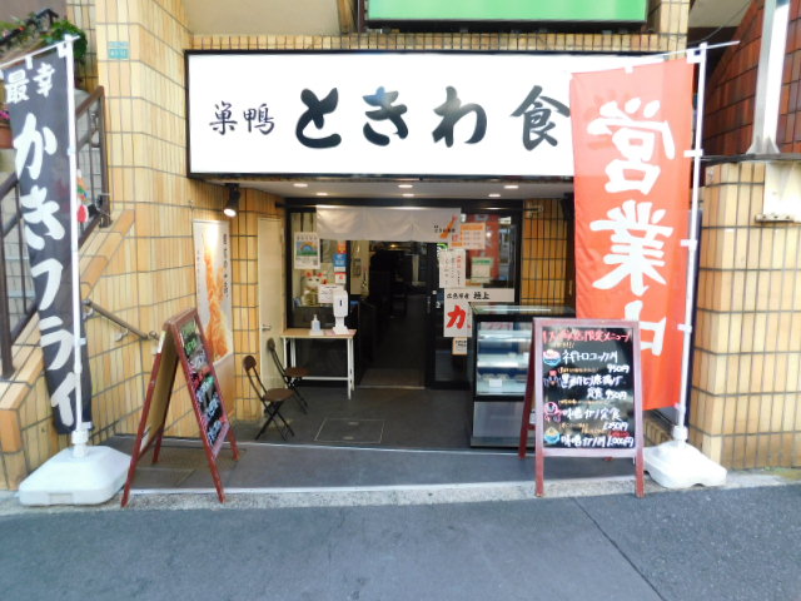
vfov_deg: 56.8
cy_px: 300
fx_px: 555
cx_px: 400
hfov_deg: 71.6
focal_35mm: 24
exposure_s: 1/100
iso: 125
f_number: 3
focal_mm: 4.1
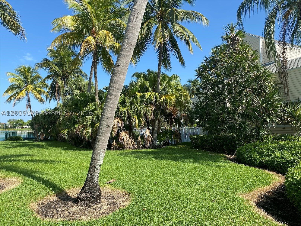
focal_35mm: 26
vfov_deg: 53.1
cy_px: 113
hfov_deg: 67.3
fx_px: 226
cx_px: 150
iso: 32
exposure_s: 1/1585
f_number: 1.8
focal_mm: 4.25
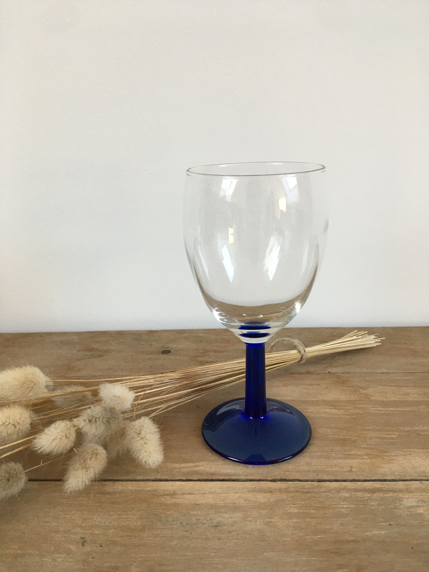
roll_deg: +0.2
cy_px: 286
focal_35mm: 29
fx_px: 479
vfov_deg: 61.7
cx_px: 214
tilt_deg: -18.9
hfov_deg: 48.2
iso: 50
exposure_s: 1/33
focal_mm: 4.15
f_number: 2.2
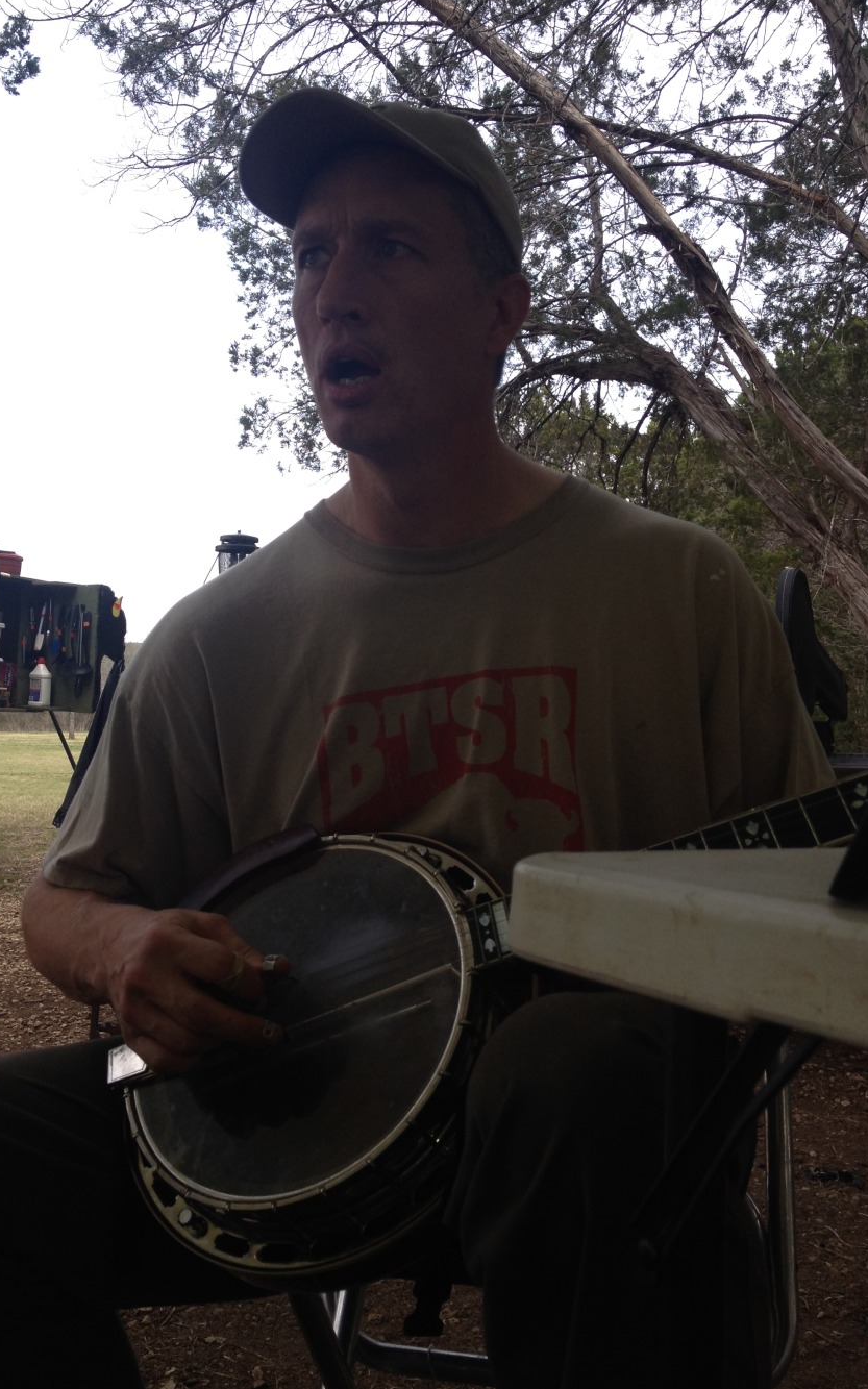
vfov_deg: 51.5
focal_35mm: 38
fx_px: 1438
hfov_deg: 33.5
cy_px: 690
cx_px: 354
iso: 50
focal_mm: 4.28
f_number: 2.4
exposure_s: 1/500
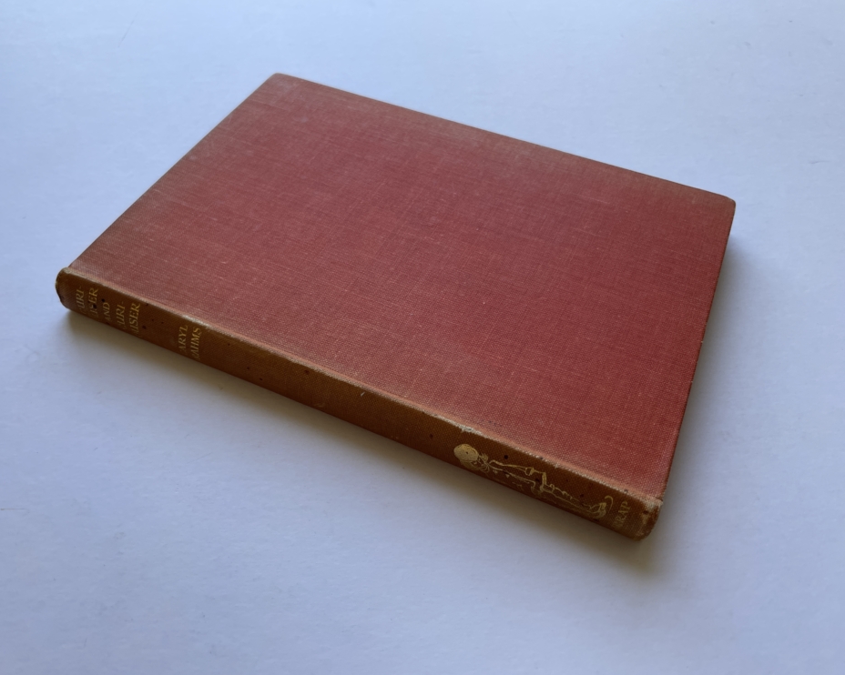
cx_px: 388
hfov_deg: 62.1
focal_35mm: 28
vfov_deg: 51.5
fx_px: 700
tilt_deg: -50.7
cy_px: 328
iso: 32
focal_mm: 4.2
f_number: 1.6
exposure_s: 1/269
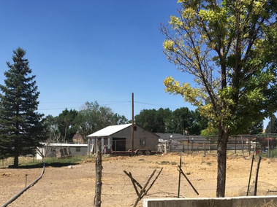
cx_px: 116
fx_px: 392
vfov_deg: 29.2
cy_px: 157
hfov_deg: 38.8
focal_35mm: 49
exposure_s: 1/1709
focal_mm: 4.15
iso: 25
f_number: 2.2
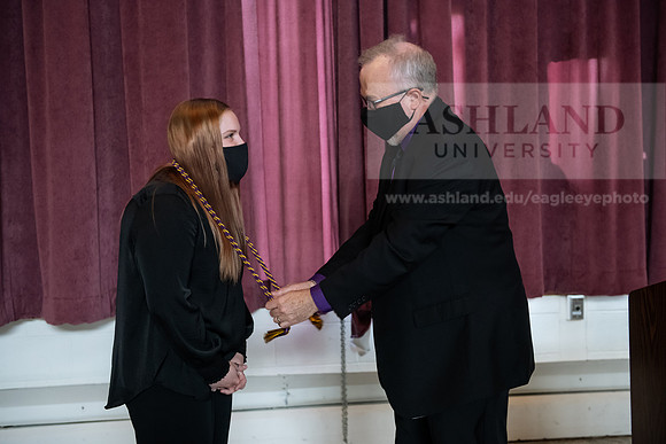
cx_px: 333
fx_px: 925
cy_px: 222
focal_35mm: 50
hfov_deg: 39.6
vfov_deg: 27.0
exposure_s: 1/200
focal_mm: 50
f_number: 3.5
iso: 2500
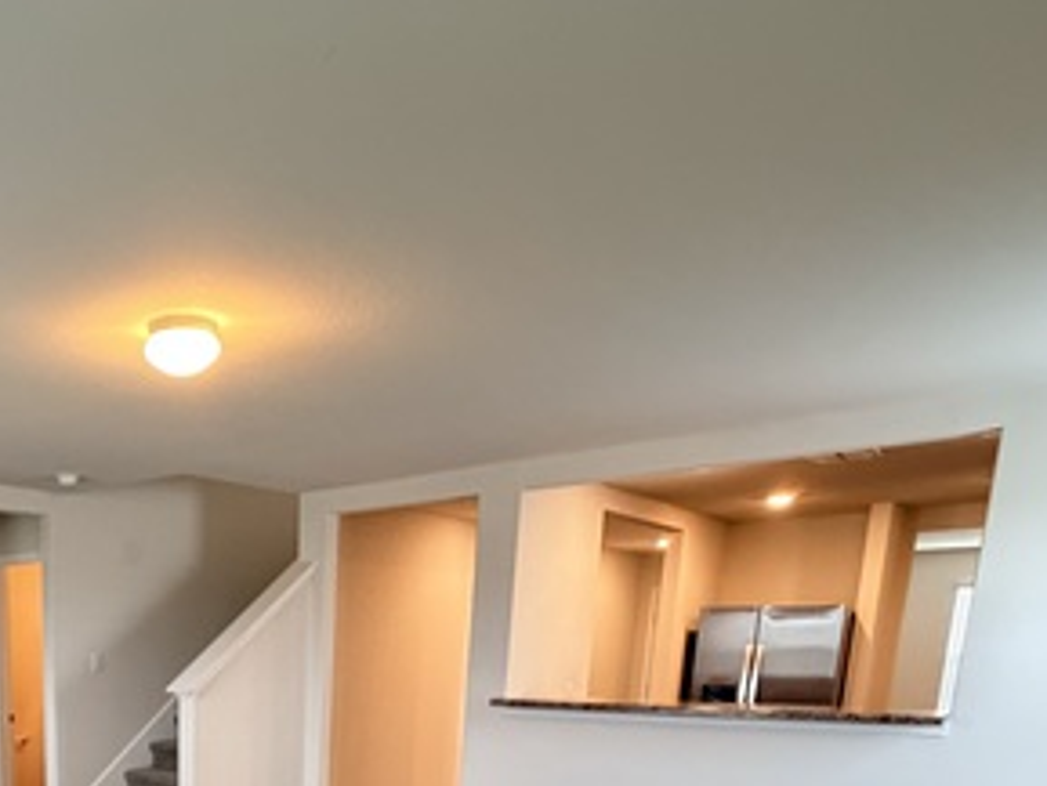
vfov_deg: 38.3
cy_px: 851
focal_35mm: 31
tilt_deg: -12.9
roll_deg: +0.3
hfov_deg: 53.3
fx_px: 938
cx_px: 167
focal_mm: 2.22
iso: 640
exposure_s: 1/60
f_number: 2.2
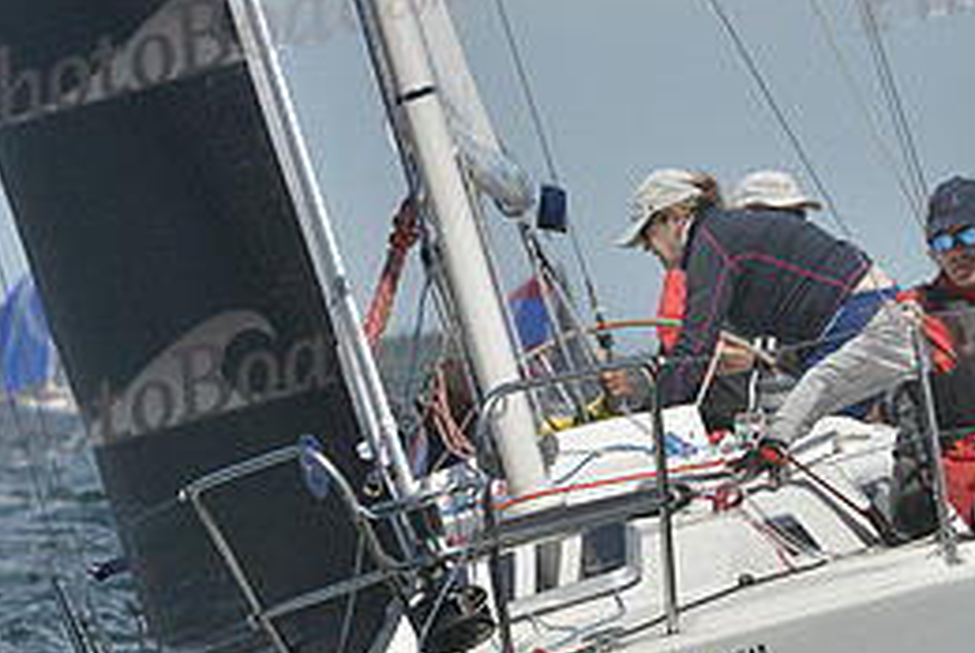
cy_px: 531
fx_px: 16322
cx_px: 664
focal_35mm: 602
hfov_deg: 3.4
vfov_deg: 2.3
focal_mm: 270
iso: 280
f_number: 11
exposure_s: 1/800
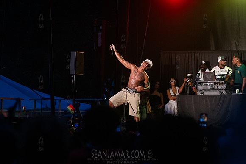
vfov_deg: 6.9
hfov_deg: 10.3
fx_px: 1369
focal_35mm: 200
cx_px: 123
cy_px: 82
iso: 5000
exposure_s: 1/500
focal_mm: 200
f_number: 4
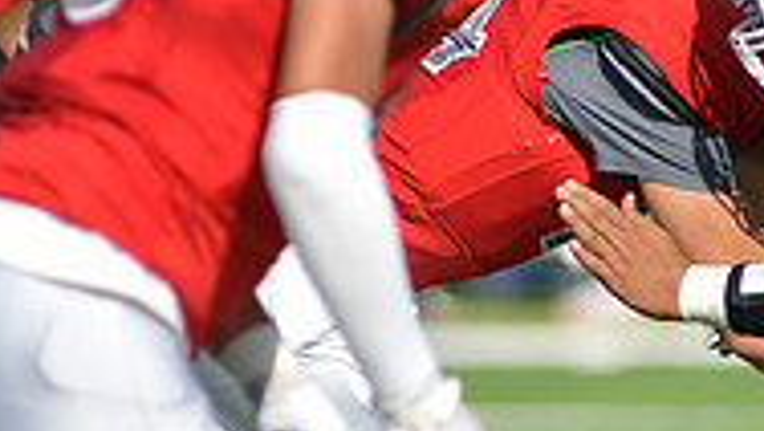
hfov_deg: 2.2
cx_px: 520
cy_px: 352
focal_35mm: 972
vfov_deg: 1.3
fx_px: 19702
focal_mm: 300
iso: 64
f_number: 3.5
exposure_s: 1/2000
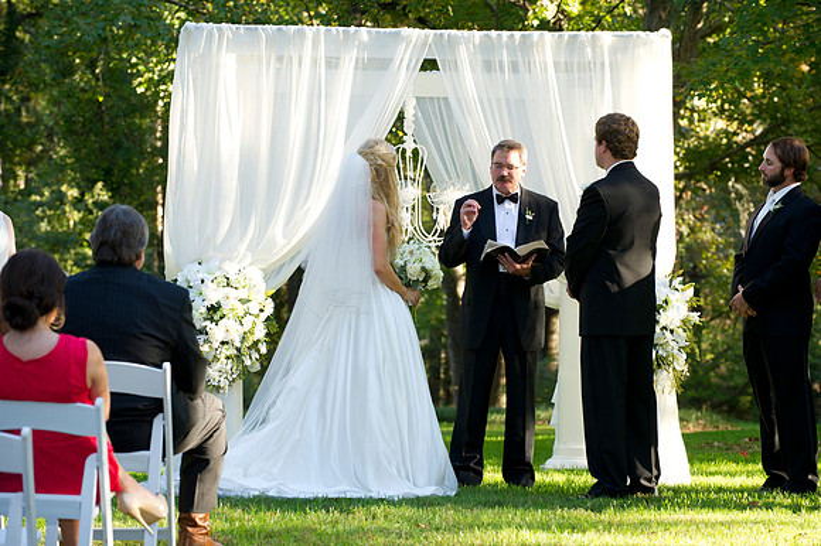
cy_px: 273
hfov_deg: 14.7
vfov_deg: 9.8
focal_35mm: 140
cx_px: 410
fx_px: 3191
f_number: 4.5
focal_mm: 140
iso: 500
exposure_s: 1/125
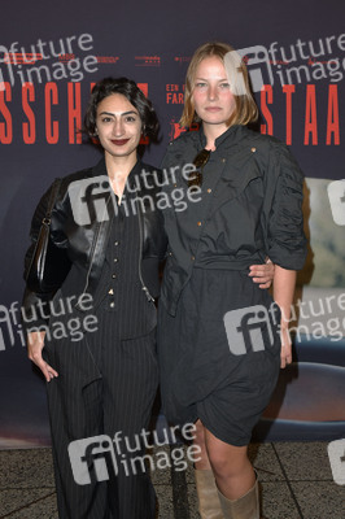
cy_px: 260
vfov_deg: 50.7
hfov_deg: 35.0
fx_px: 547
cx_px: 172
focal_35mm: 38
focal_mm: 38
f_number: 6.3
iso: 500
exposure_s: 1/250
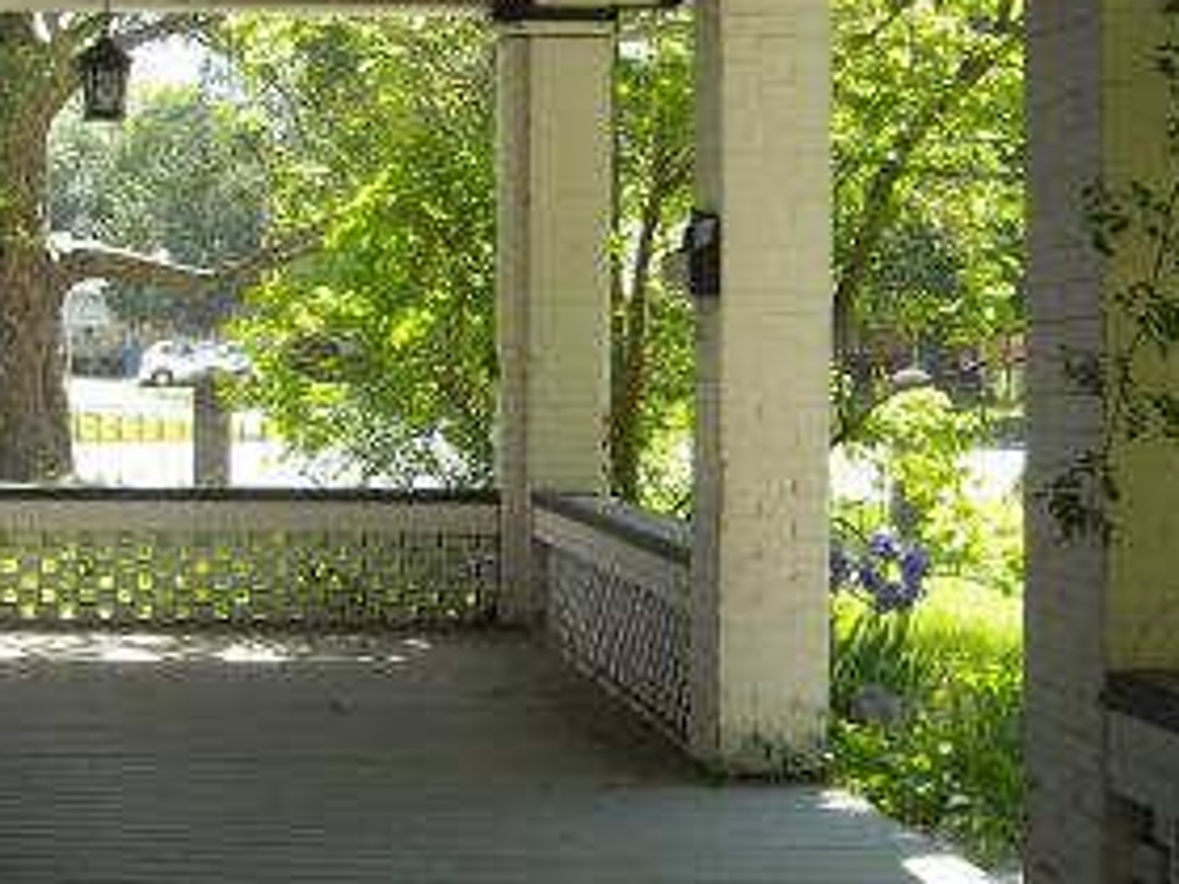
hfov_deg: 23.9
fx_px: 2725
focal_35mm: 80
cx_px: 189
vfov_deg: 18.3
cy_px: 210
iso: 95
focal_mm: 5.7
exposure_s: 1/250
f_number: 2.8
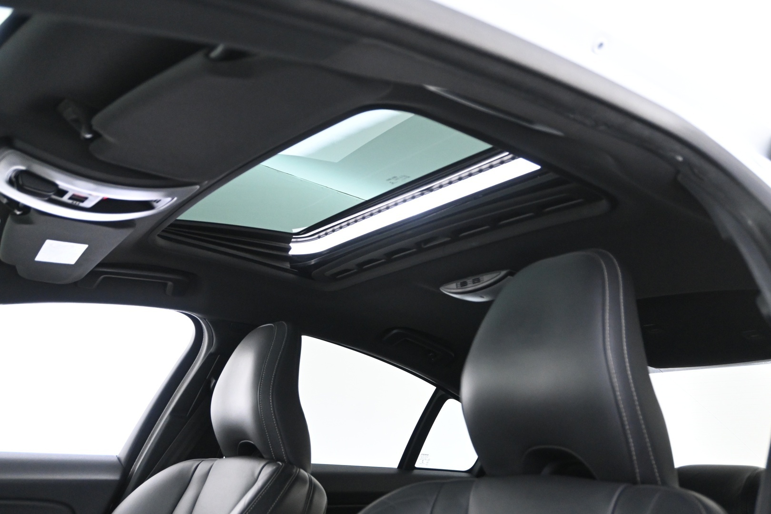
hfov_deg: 55.1
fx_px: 739
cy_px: 257
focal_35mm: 34
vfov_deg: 38.4
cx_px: 386
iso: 3200
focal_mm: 23
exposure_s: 1/20
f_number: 4.2
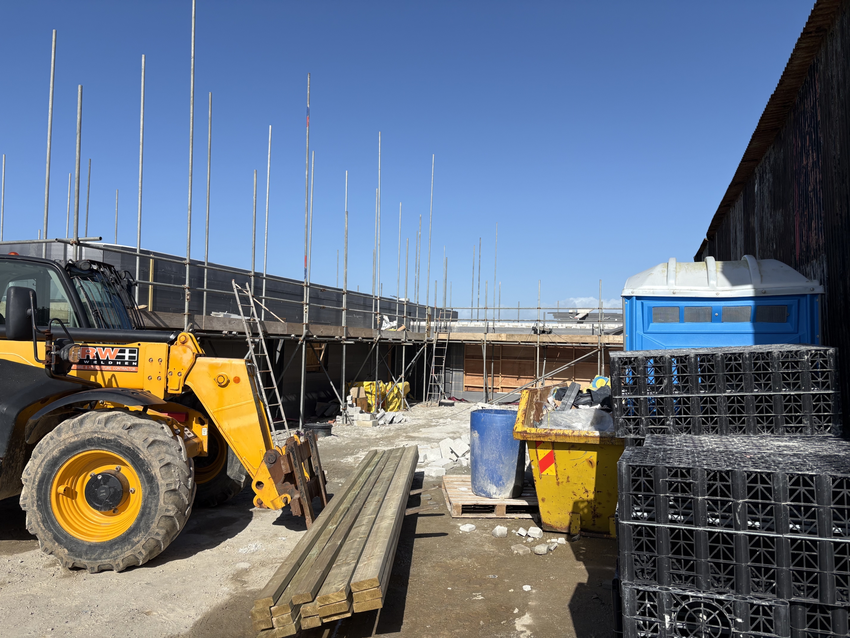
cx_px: 425
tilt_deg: +2.7
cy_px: 319
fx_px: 638
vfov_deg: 53.1
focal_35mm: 26
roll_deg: -1.7
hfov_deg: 67.3
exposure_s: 1/4608
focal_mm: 5.96
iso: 50
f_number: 1.6
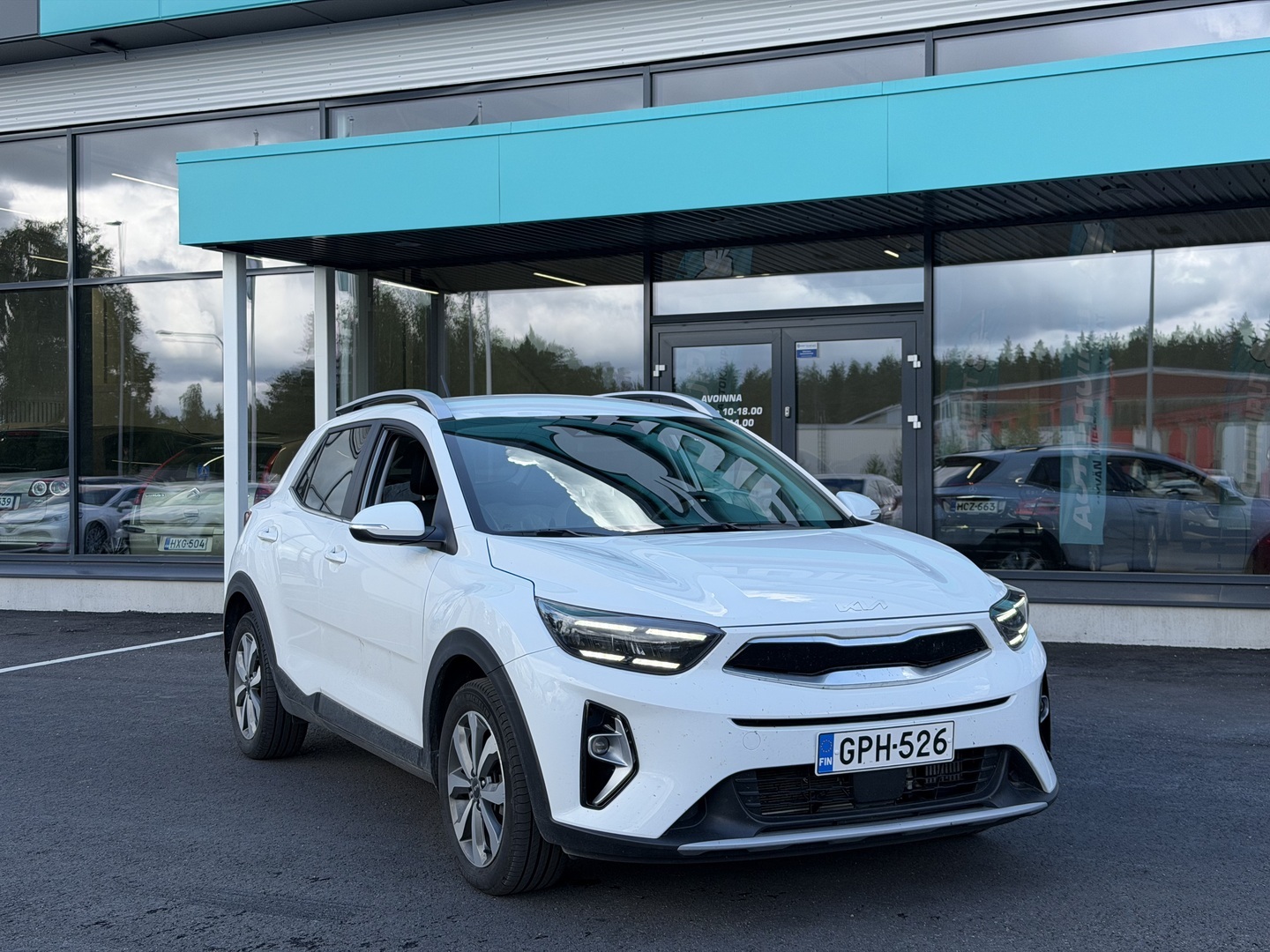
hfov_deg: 39.7
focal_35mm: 48
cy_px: 476
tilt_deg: +0.3
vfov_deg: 30.3
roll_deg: +0.1
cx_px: 635
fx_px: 1761
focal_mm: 6.76
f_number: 1.78
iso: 64
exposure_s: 1/1513
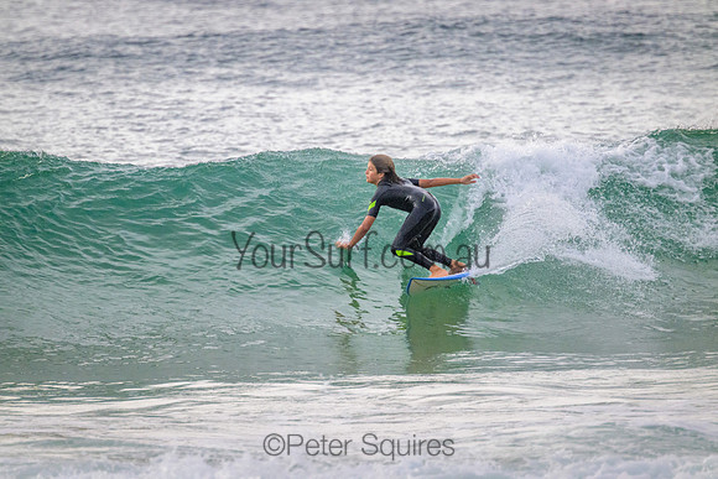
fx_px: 15959
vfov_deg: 1.7
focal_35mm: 800
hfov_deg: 2.6
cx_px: 359
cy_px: 240
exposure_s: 1/2000
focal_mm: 800
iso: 4000
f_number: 11
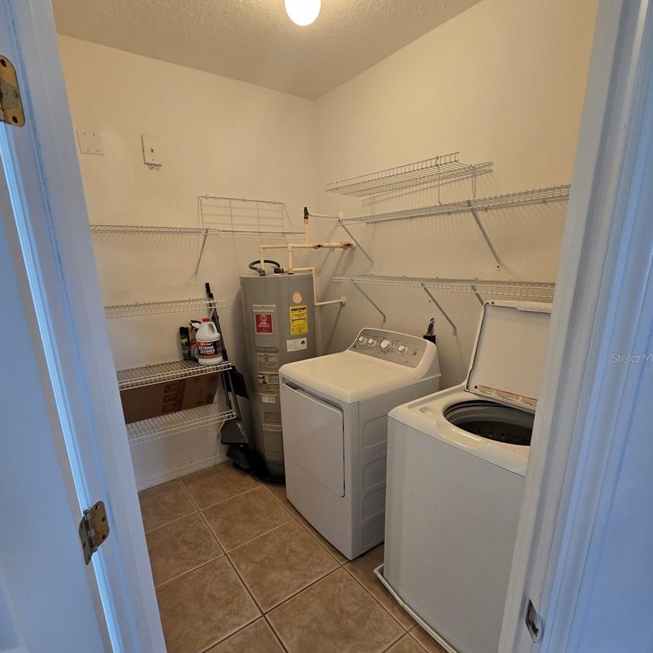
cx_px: 324
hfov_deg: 87.4
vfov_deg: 87.2
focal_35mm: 16
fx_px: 341
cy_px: 358
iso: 200
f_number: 2.2
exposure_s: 1/60
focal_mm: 2.2
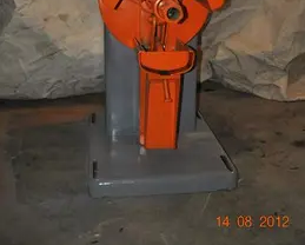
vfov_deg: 28.4
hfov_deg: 35.9
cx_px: 151
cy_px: 37
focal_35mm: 52
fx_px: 470
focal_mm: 24
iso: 800
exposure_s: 1/60
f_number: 4
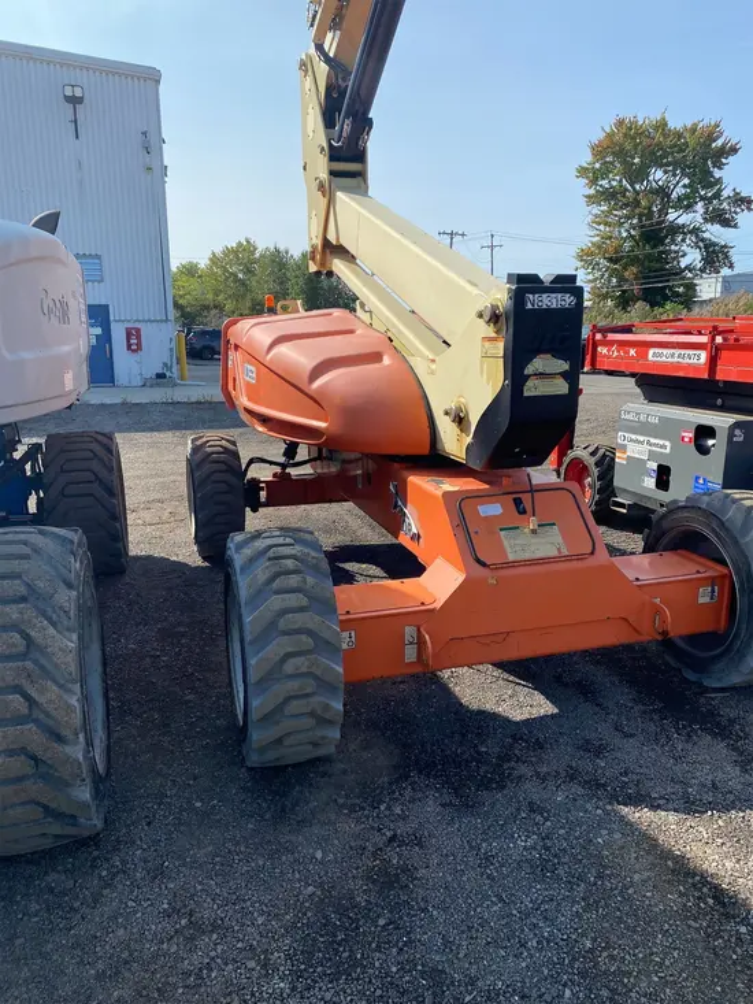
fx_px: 754
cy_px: 502
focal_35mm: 26
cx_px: 376
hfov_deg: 53.1
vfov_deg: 67.3
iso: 32
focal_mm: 4.25
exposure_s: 1/2625
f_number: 1.8
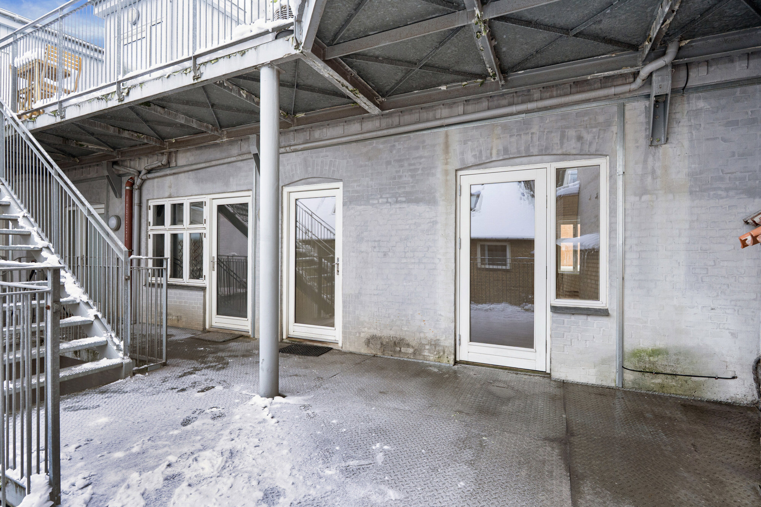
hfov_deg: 96.7
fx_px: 338
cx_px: 380
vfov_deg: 73.7
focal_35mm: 16
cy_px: 254
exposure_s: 1/60
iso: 800
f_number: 8
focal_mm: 16
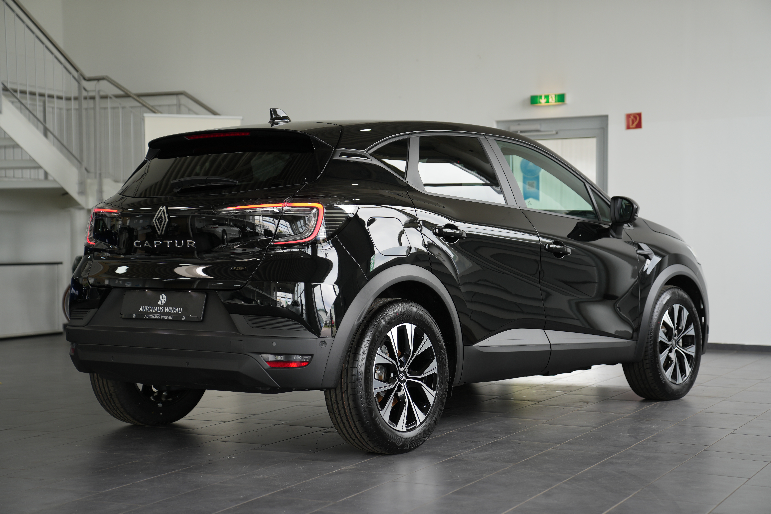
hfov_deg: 32.9
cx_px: 386
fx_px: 1306
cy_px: 257
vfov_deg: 22.3
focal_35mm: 61
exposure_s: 1/80
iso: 125
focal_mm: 61
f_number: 2.8
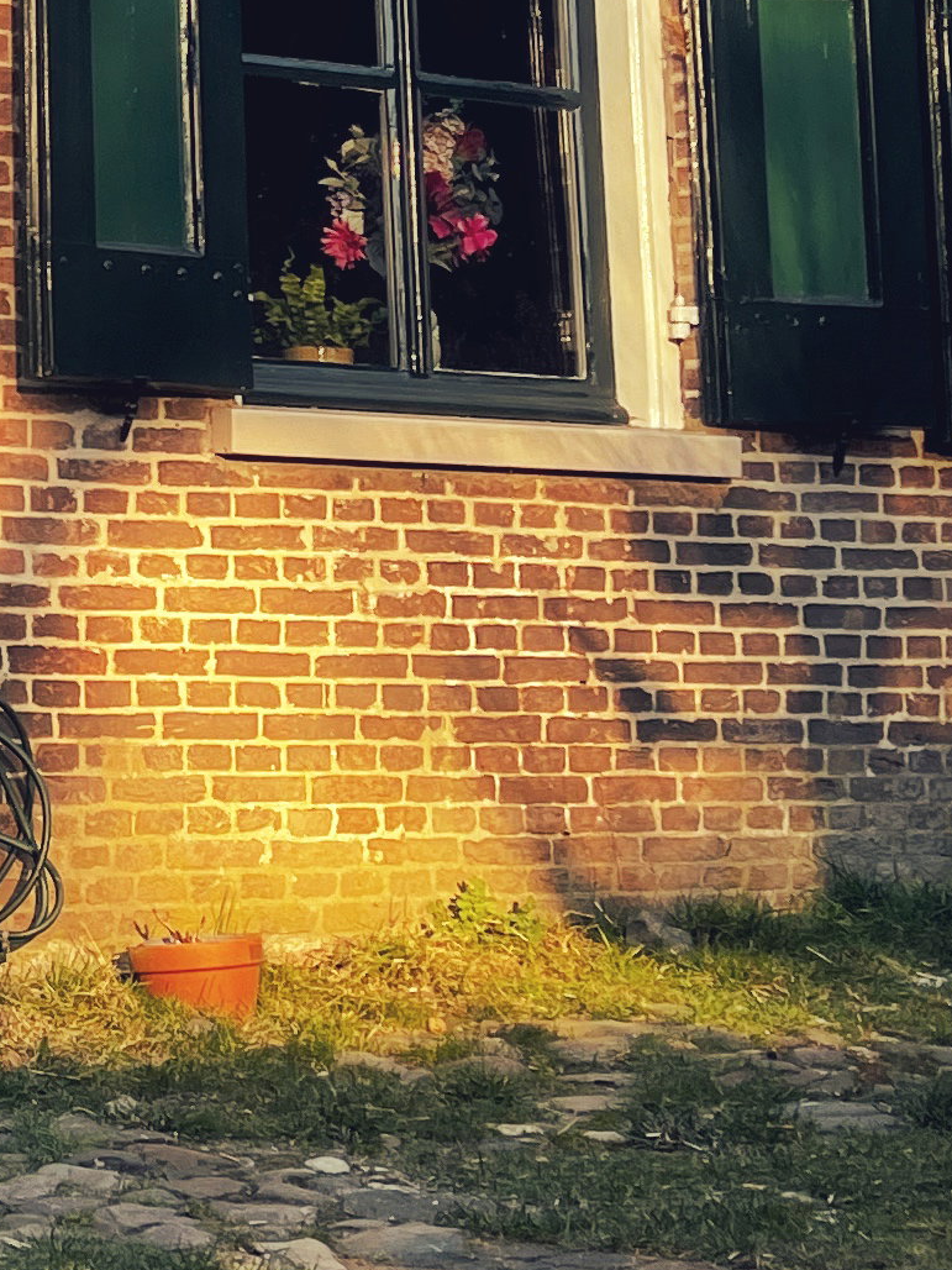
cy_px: 43
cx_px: -541
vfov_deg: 18.8
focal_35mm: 102
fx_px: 3740
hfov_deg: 13.5
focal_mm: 5.7
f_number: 1.5
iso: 50
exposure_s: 1/506
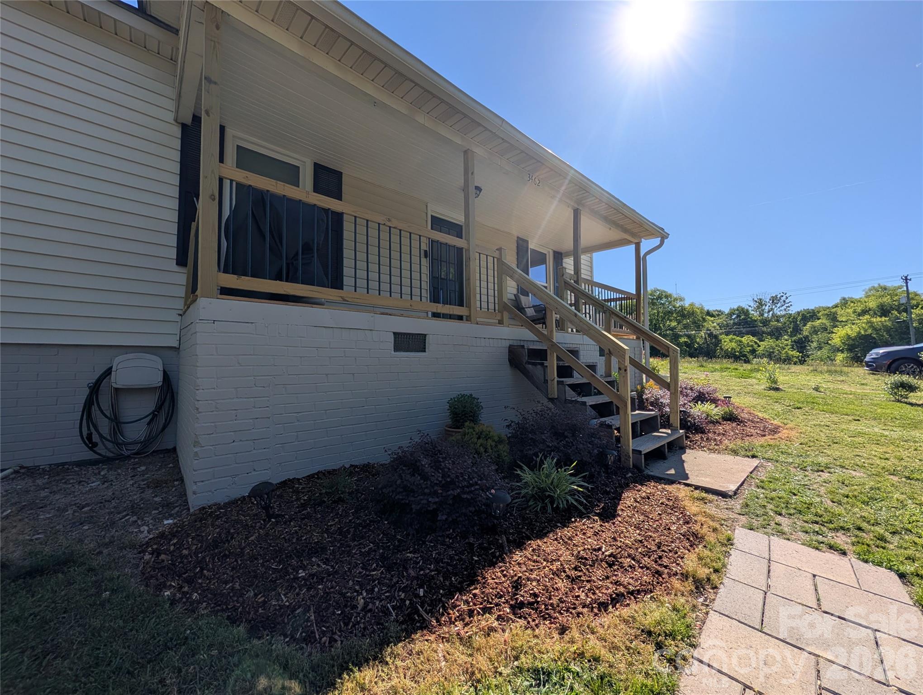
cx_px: 462
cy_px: 348
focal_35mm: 12
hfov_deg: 110.5
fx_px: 320
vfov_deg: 94.6
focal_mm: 2.02
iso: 50
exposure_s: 1/3247
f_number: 1.7
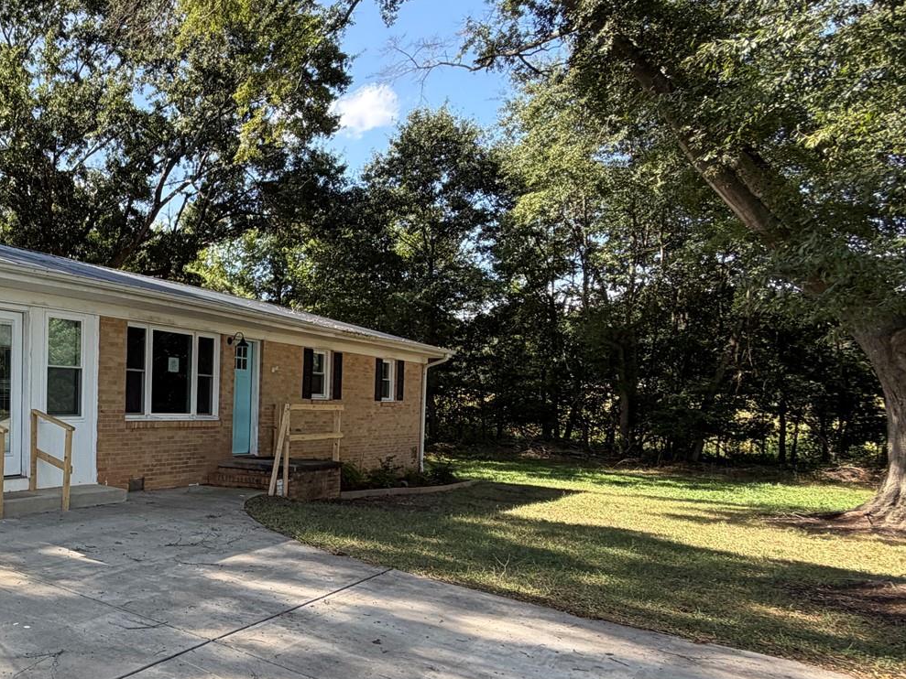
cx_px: 13
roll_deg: -0.2
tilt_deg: -1.7
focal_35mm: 29
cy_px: 424
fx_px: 759
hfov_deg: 50.6
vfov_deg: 47.8
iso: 64
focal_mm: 2.22
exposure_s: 1/502
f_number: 2.2
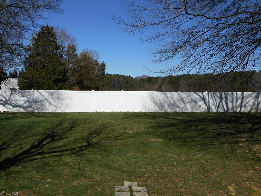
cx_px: 130
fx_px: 256
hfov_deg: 54.0
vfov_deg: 41.8
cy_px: 98
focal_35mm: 34
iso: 80
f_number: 4.2
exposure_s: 1/1250
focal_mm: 6
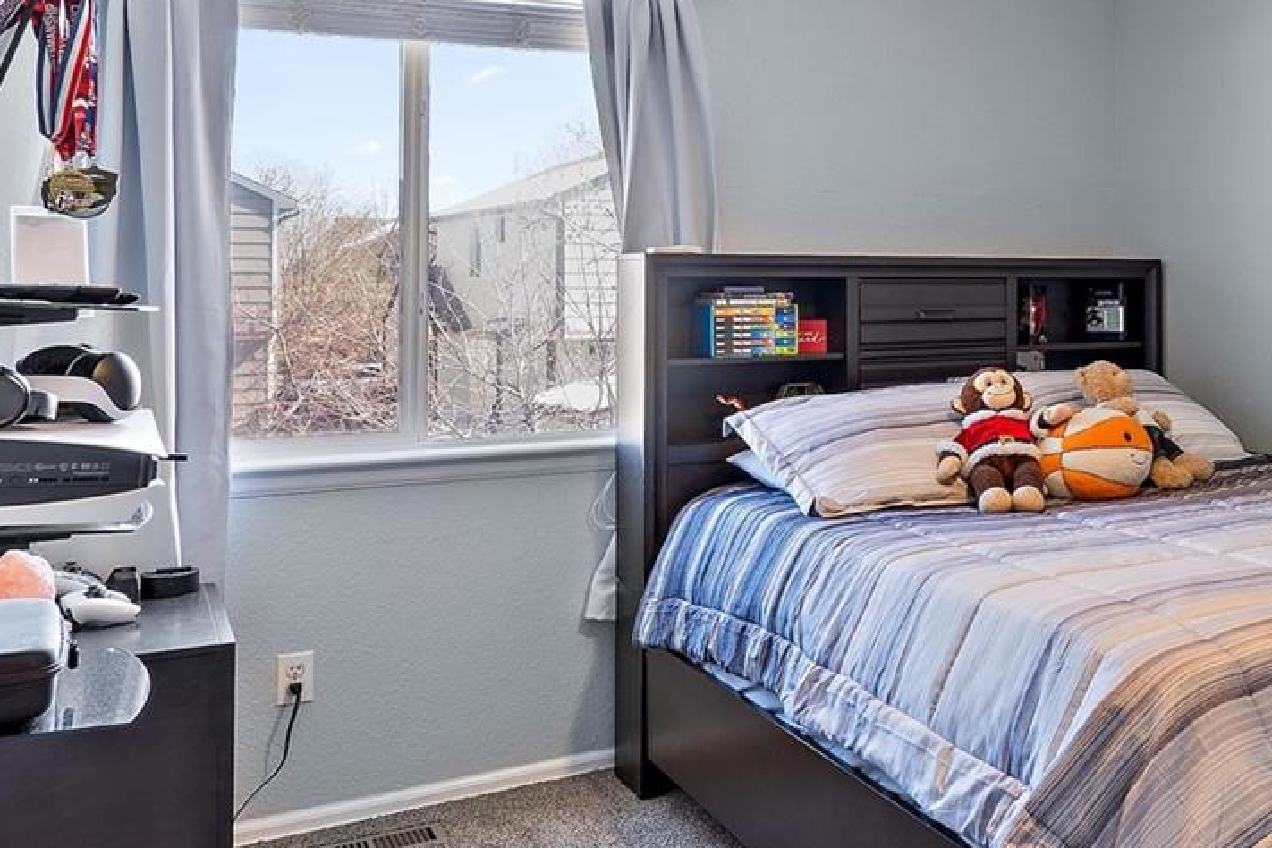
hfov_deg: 45.9
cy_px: 268
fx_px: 1312
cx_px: 1184
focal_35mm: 37
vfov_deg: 35.4
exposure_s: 1.3
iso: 100
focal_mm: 11
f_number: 8
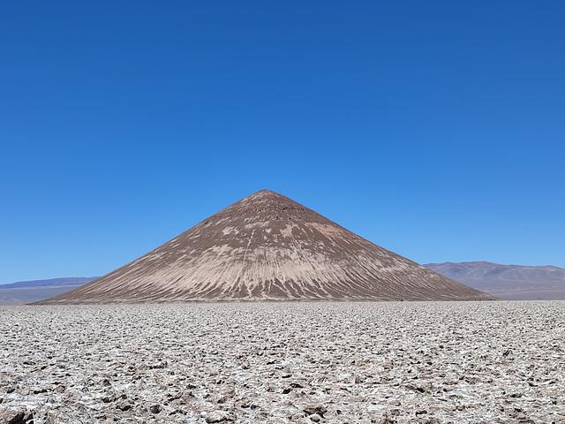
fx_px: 408
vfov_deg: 54.9
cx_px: 282
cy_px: 212
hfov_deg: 69.4
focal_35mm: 25
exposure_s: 1/812
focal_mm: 6.04
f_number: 1.9
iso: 50
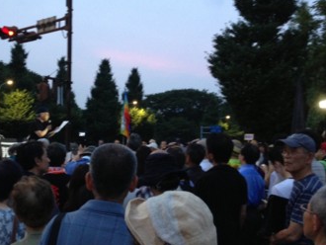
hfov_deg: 41.9
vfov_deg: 32.2
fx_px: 424
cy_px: 118
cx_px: 131
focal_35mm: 45
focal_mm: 4.13
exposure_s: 1/20
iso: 250
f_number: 2.4
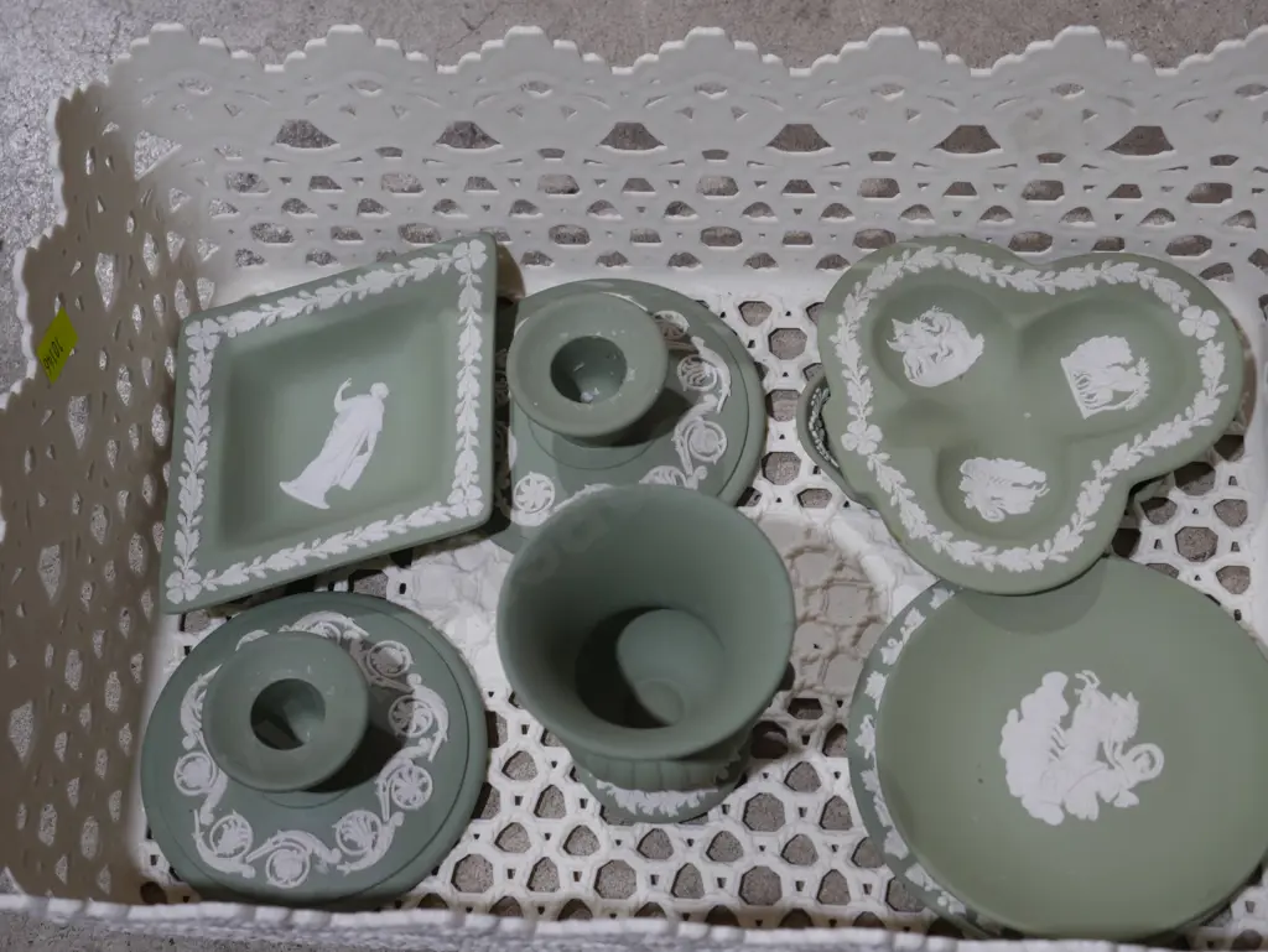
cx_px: 634
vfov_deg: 21.6
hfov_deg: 28.5
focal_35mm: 68
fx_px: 2492
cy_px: 476
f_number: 5.4
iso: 400
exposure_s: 1/80
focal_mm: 34
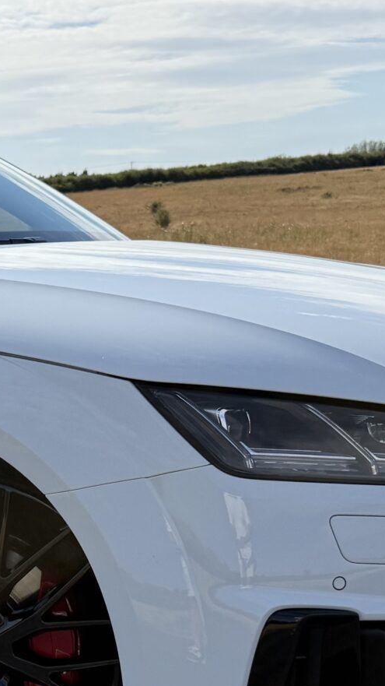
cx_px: -117
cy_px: 572
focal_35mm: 76
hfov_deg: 15.1
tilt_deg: -11.1
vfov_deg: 27.2
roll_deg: +0.4
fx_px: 1380
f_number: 1.78
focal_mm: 6.76
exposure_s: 1/8130
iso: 100
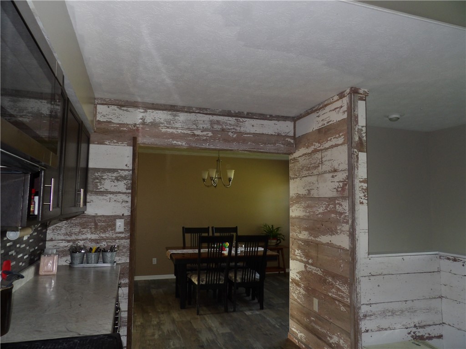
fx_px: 323
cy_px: 174
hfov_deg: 71.6
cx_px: 233
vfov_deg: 56.8
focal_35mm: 24
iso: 200
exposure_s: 1/33
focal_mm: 4.3
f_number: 3.2
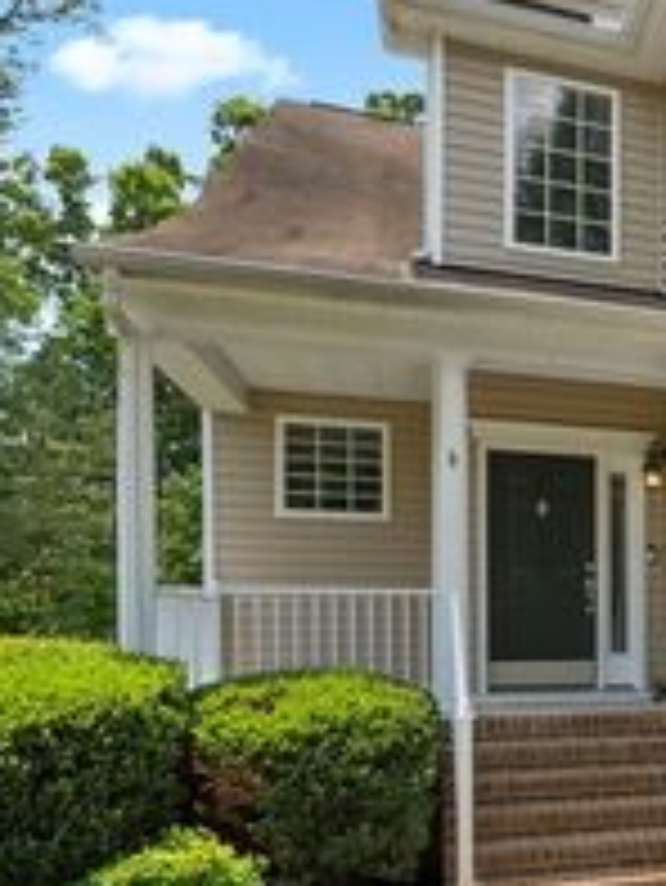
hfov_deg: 28.9
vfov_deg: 46.8
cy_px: 612
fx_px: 999
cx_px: 896
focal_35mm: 39
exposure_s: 1/500
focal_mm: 16
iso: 800
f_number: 8
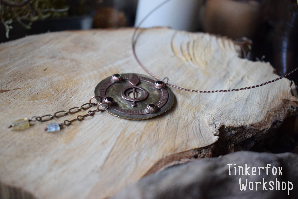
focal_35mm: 44
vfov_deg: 30.8
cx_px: 149
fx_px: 360
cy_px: 100
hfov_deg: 45.0
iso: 800
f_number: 4.5
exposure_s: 1/125
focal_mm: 29
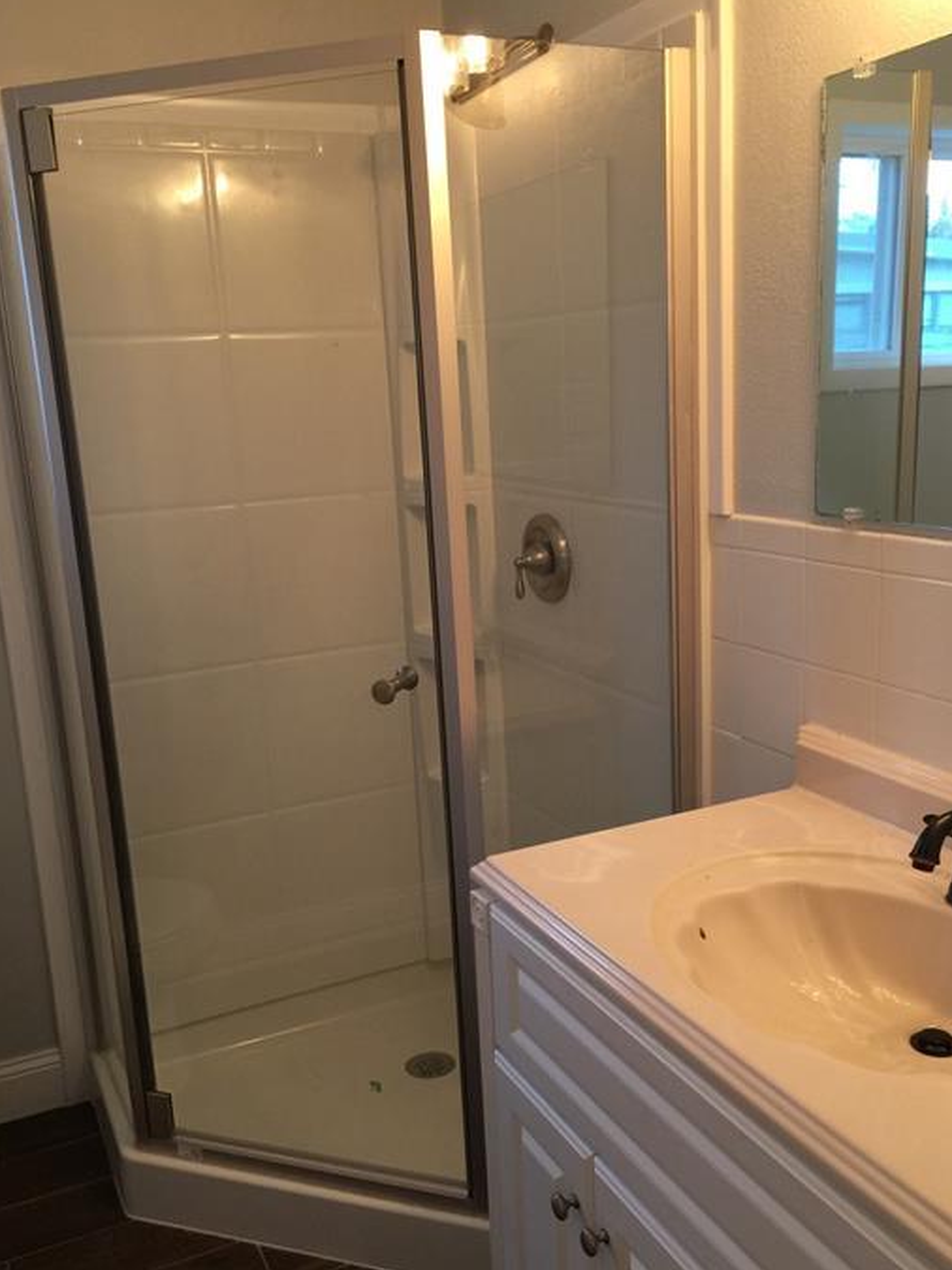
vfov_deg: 55.3
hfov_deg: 42.9
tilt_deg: -14.8
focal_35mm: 33
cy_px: 672
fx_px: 1210
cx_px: 504
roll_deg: +2.4
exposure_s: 1/15
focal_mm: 4.15
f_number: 2.2
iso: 64
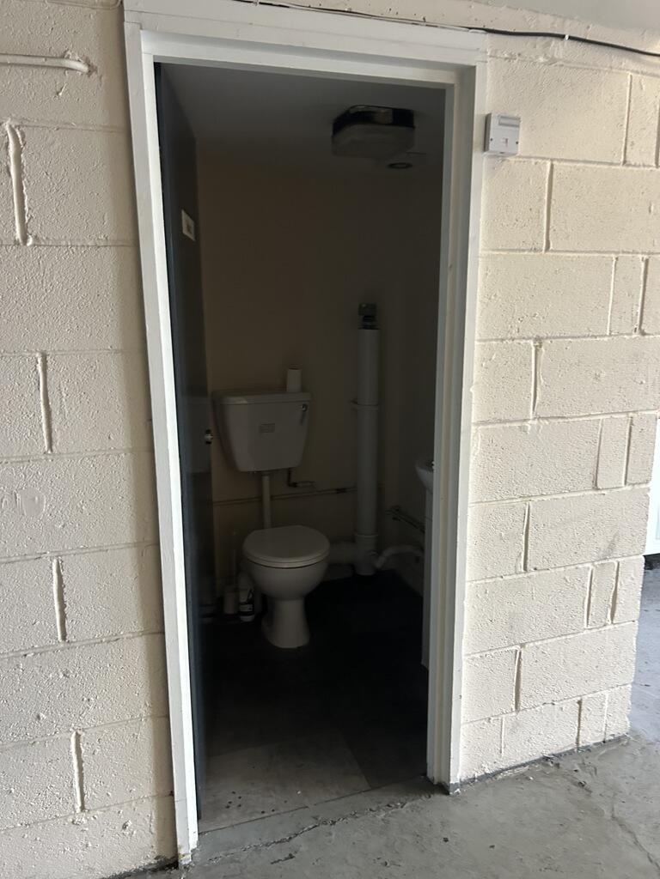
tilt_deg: -12.0
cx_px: 330
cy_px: 440
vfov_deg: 67.3
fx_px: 661
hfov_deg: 53.1
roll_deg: +1.1
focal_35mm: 26
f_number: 1.5
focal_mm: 5.7
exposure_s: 1/33
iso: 400
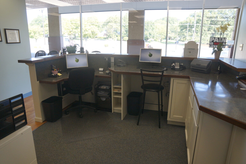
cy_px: 82
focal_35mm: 24
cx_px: 123
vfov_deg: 53.1
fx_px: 164
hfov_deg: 73.7
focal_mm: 16
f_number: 4
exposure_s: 1/200
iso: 400
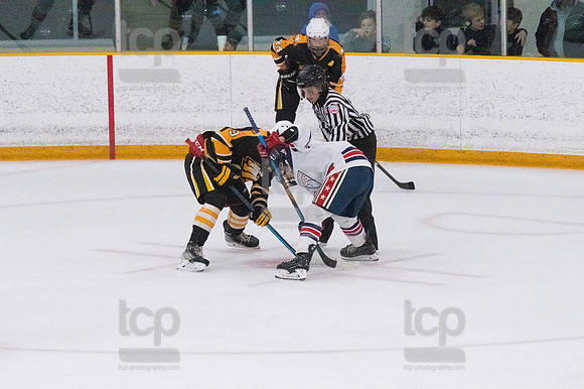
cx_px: 292
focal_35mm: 300
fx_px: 4864
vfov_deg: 4.6
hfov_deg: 6.9
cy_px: 194
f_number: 5
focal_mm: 200
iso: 8000
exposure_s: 1/1600
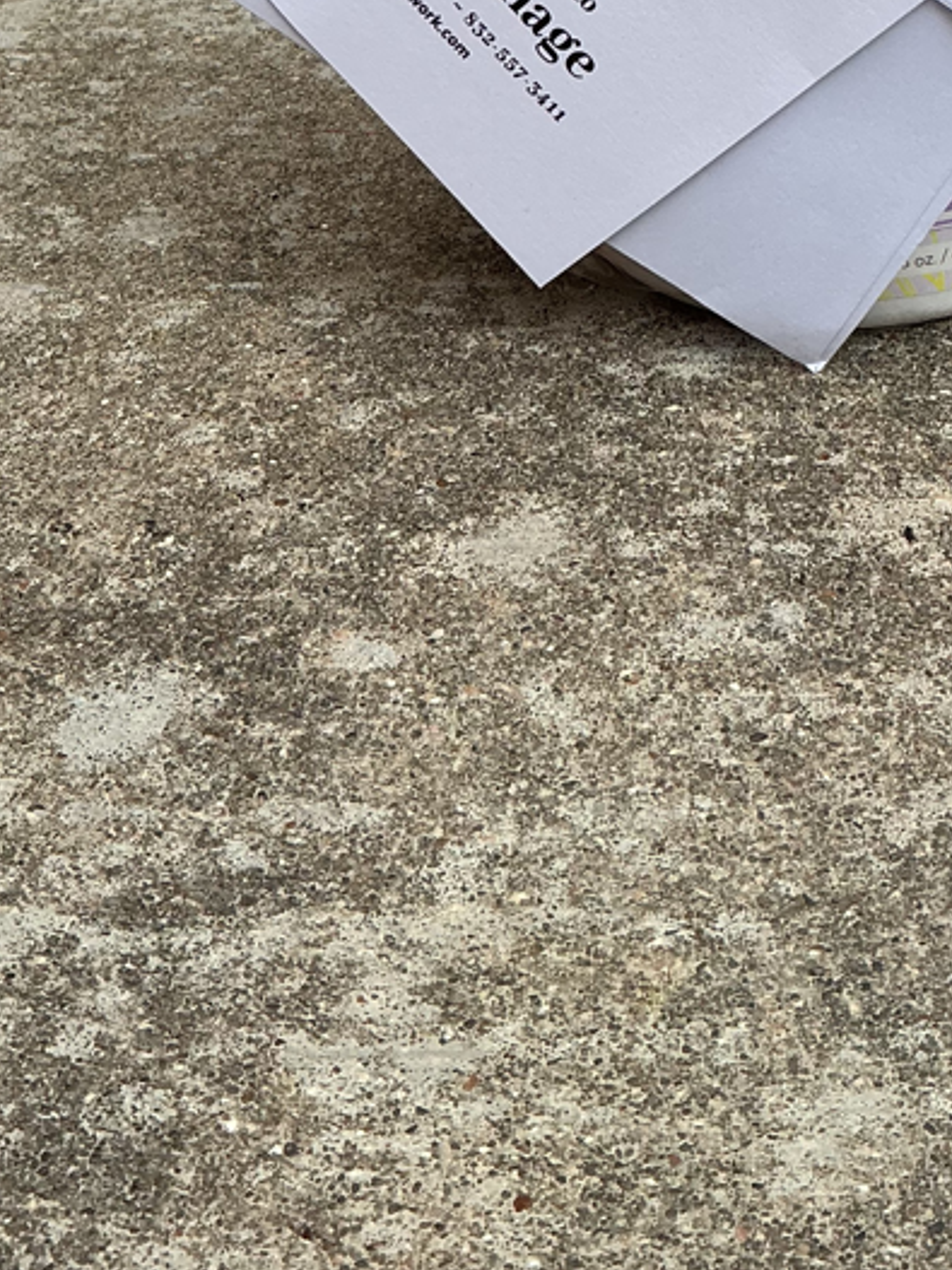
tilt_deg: -23.6
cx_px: 665
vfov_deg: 27.1
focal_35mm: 66
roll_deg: +2.1
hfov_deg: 22.1
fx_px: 2421
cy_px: -101
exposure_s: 1/1377
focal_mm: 3
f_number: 1.8
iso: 25
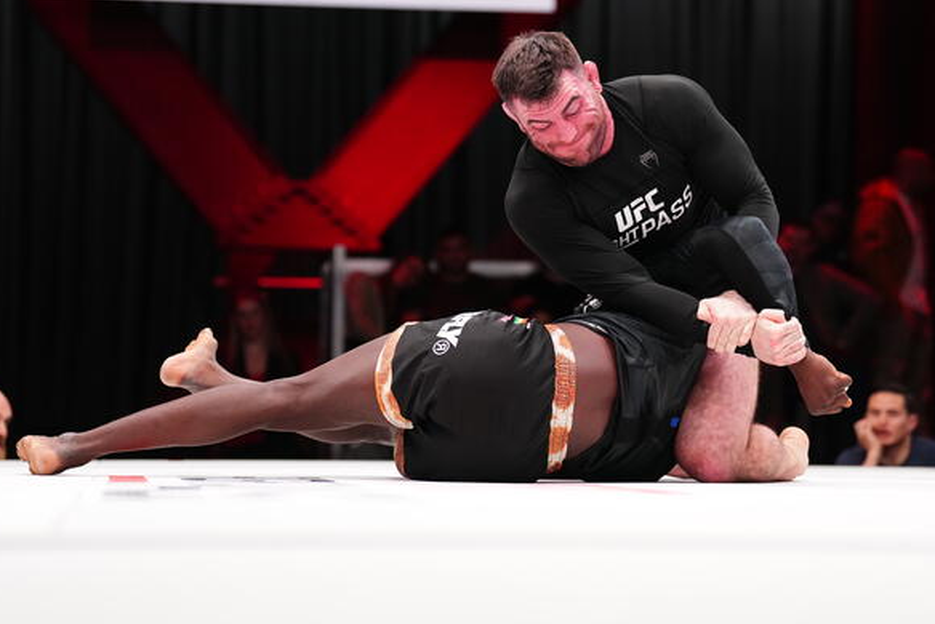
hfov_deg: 17.8
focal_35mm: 115
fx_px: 2988
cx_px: 485
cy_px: 271
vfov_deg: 11.9
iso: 3200
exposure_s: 1/800
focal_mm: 96
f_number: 2.8
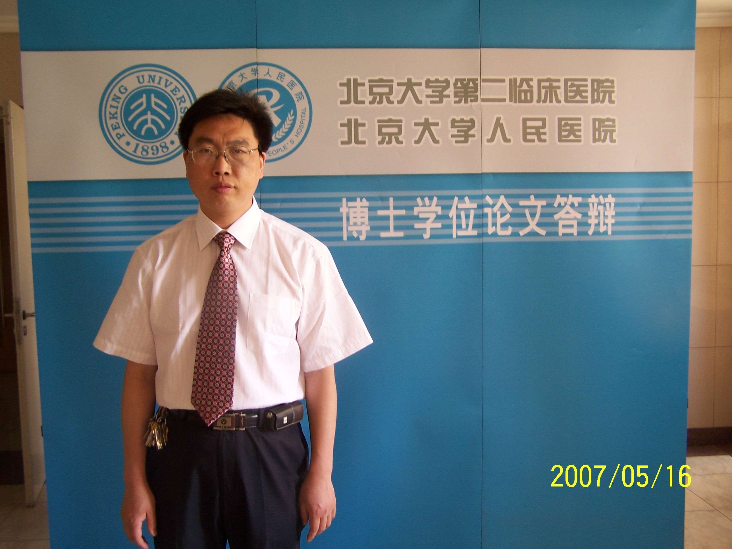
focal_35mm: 38
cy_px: 274
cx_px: 366
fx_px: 804
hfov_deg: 49.0
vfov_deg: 37.7
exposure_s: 1/8
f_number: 2.8
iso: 80
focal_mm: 6.3
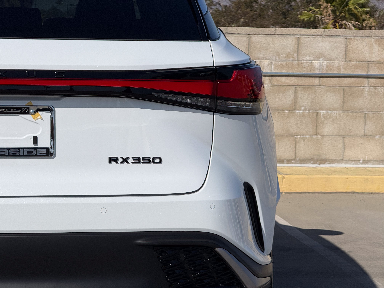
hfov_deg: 16.4
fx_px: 1331
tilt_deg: -3.9
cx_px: 192
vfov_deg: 12.3
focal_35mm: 120
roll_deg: -1.3
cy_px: 144
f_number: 2.8
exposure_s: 1/3344
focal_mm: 15.66
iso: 32
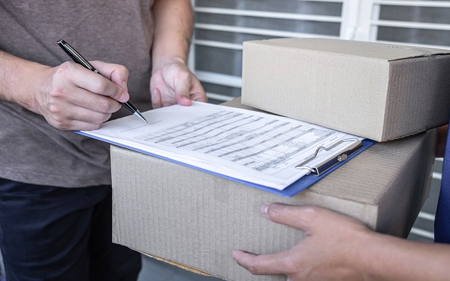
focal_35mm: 37
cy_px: 131
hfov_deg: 52.7
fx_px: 454
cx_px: 224
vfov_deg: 34.4
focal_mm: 24.3
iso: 200
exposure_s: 1/80
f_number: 3.2
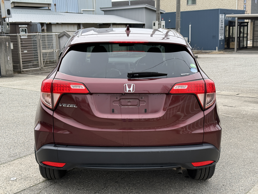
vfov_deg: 30.3
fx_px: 358
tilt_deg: -10.4
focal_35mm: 48
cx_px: 129
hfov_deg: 39.7
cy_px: 97
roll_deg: +2.6
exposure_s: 1/1307
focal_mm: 6.76
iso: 80
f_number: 1.78
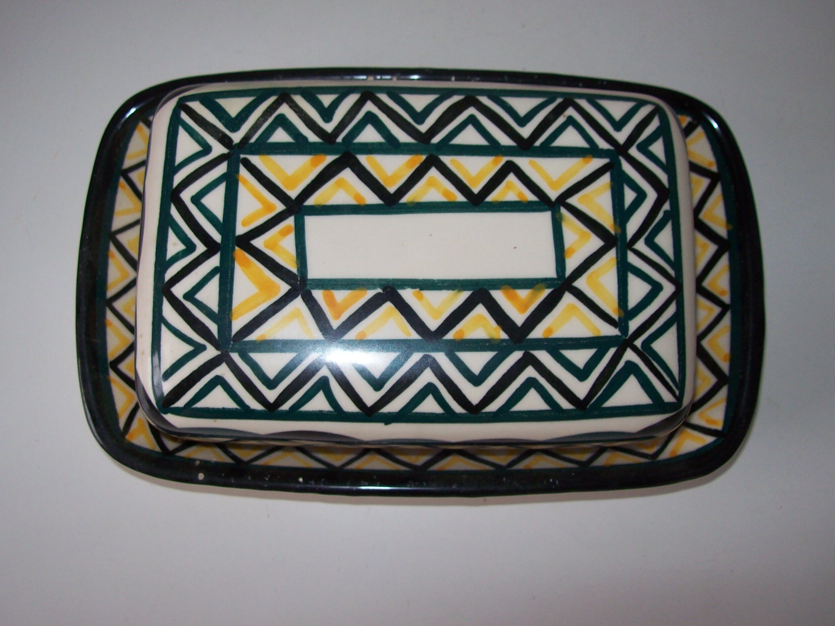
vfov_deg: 35.1
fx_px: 989
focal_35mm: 41
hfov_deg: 45.7
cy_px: 281
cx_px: 380
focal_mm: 6
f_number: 2.7
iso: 80
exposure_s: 1/64
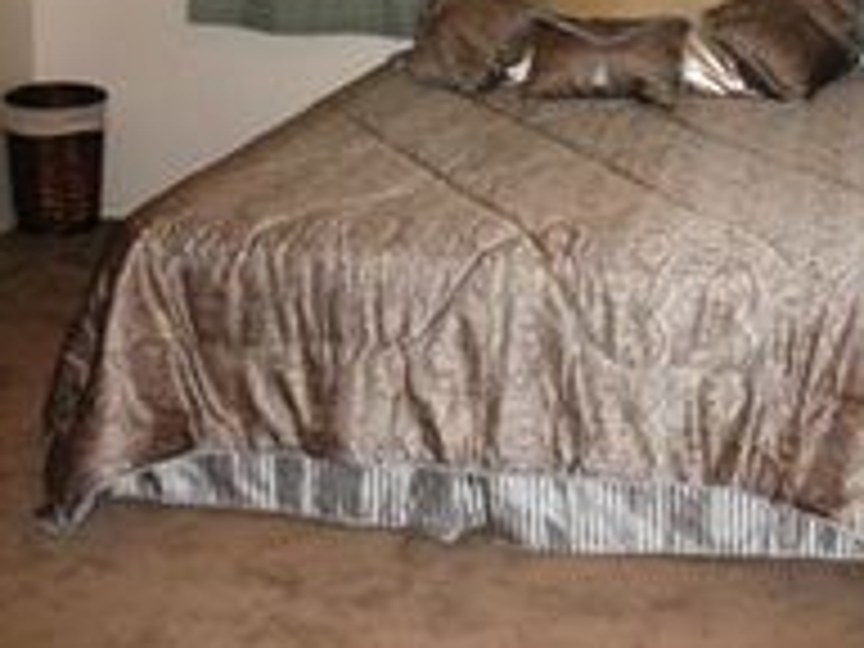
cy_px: 50
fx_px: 1672
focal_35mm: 67
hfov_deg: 28.7
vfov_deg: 21.4
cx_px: 594
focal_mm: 5.8
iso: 200
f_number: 3
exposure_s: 1/60.1
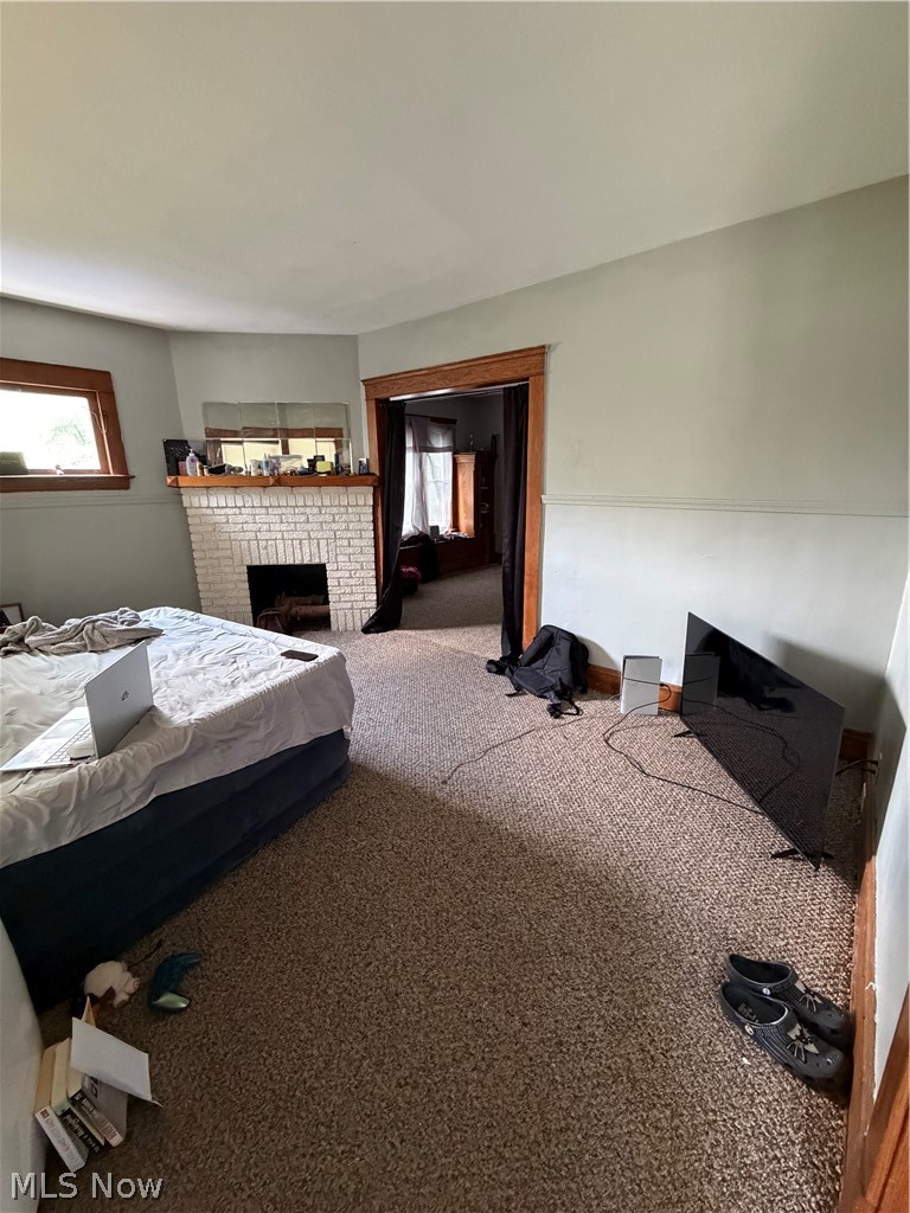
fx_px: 491
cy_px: 606
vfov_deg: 102.1
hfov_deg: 85.7
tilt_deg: -15.7
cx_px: 455
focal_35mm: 14
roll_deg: -0.4
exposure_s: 1/60
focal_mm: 2.22
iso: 800
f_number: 2.2
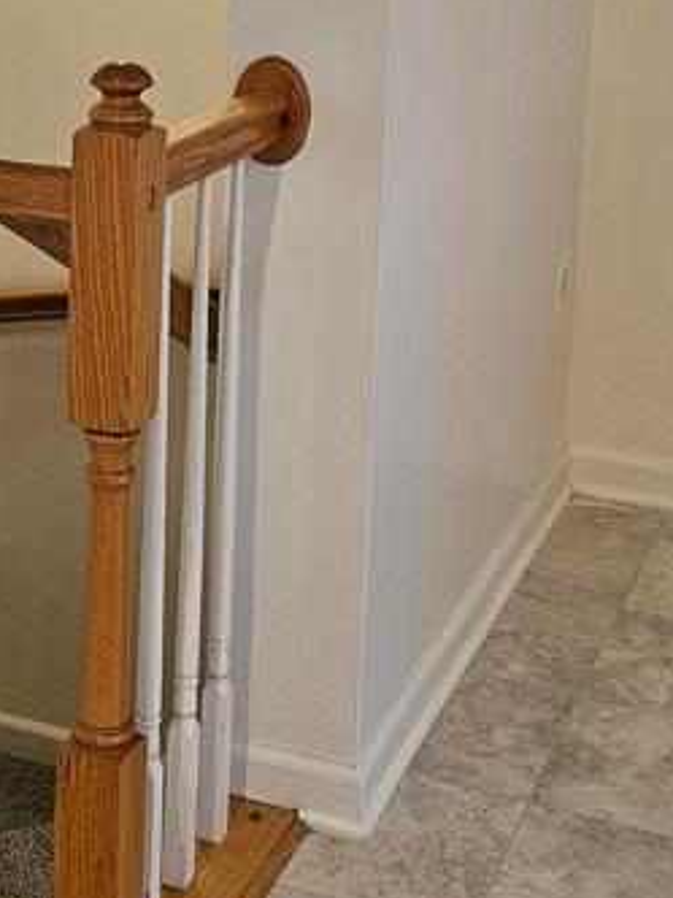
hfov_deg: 18.8
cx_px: 176
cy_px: 19
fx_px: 2022
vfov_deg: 24.0
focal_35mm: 78
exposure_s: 1/120
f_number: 1.8
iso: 100
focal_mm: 5
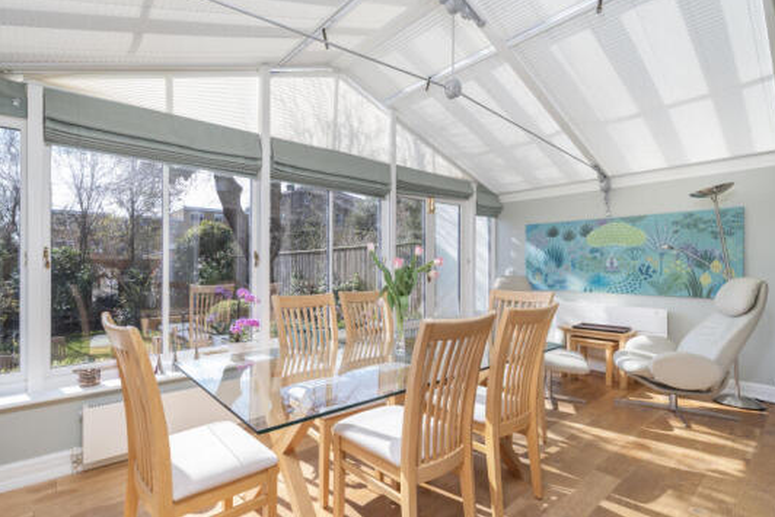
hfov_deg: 95.6
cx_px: 314
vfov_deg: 73.7
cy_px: 276
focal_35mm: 16
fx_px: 345
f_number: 8
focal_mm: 13
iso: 400
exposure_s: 1/200
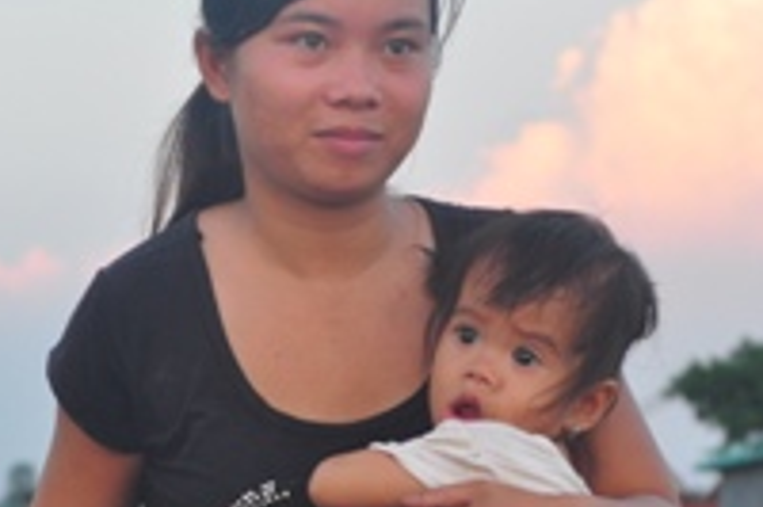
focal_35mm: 168
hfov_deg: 12.2
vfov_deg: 8.1
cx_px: 229
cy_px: 416
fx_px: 3558
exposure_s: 1/125
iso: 400
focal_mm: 50
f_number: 5.6
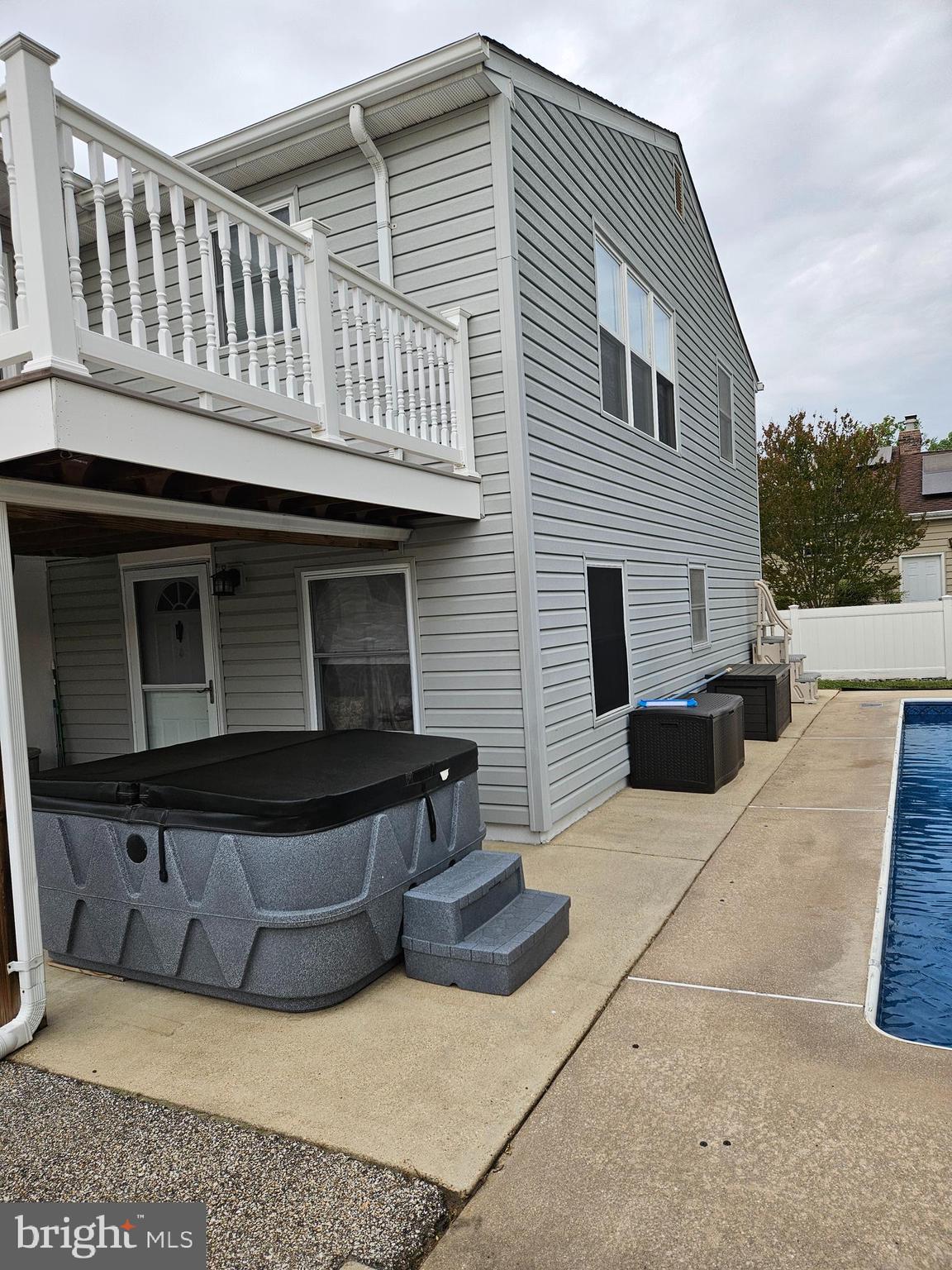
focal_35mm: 23
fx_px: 843
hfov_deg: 58.9
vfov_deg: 73.9
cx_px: 476
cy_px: 635
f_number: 1.8
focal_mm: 5.4
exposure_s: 1/361
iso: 50
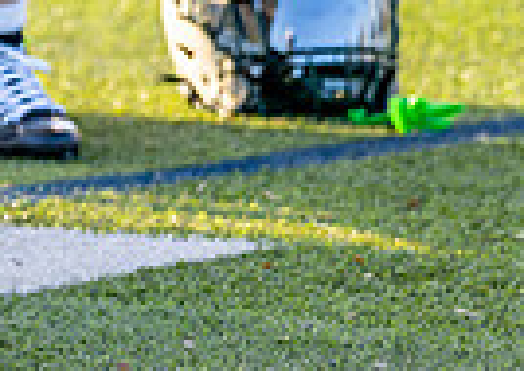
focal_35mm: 677
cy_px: -366
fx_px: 10050
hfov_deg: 3.0
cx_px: -517
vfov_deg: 2.1
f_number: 2.8
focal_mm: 129
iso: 320
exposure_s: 1/1600
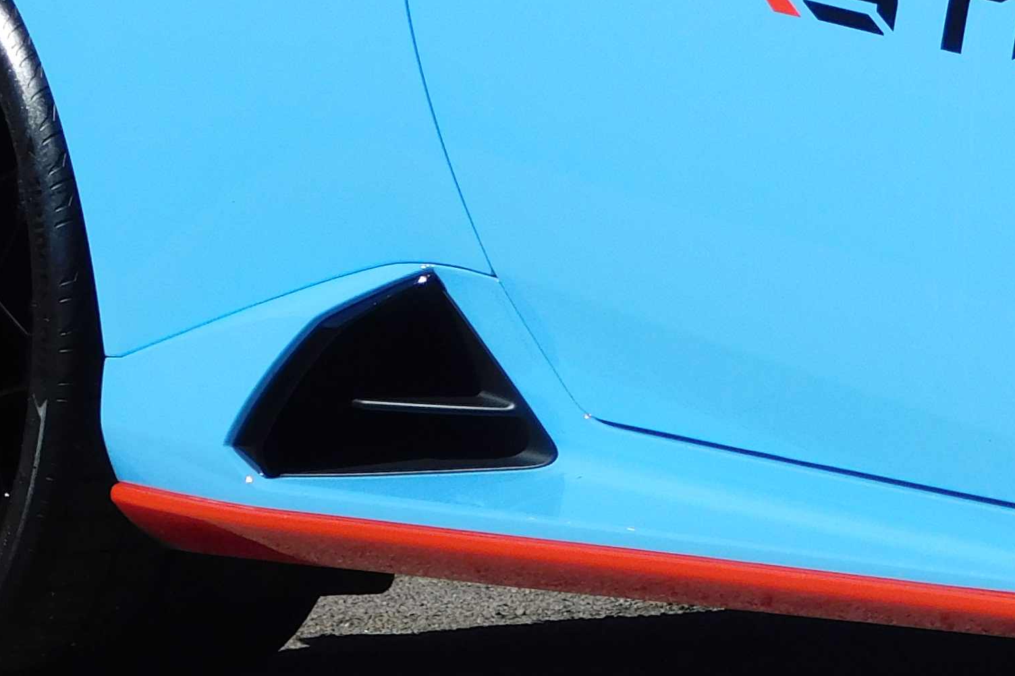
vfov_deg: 5.4
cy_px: 138
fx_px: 7188
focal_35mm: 255
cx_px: 1174
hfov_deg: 8.0
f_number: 8.8
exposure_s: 1/400
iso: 125
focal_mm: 14.2
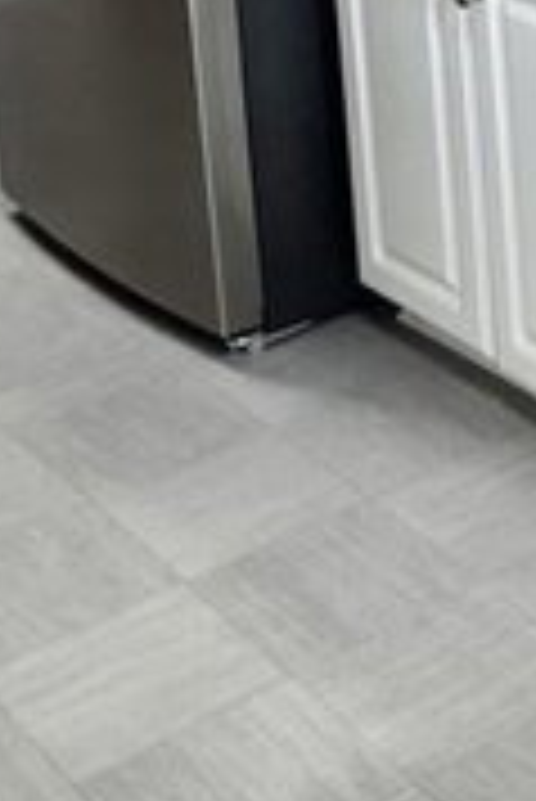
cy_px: -153
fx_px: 2184
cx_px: 946
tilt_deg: -14.5
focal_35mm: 98
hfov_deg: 12.8
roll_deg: +1.4
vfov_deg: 19.6
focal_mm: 2.22
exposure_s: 1/60
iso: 200
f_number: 2.2
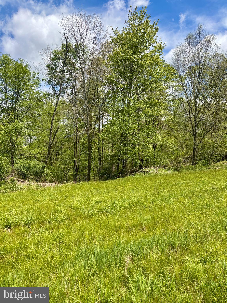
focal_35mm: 26
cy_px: 152
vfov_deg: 67.3
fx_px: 227
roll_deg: +0.2
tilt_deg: +0.2
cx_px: 114
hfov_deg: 53.1
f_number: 1.6
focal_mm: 5.96
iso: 50
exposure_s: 1/2451
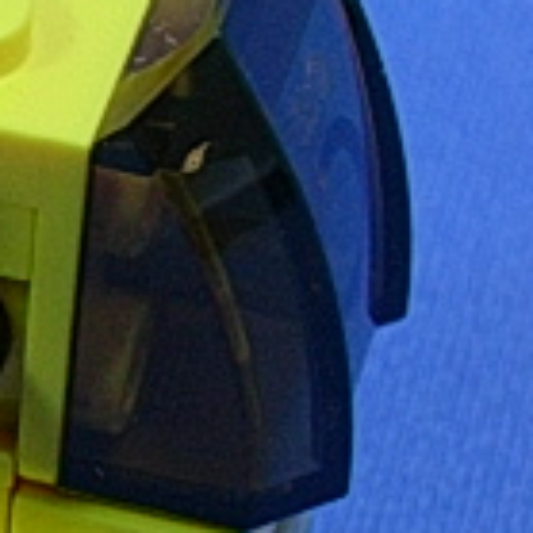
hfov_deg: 5.6
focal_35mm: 305
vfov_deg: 5.7
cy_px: 265
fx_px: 5313
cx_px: -633
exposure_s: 1/22.6
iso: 70
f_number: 3.8
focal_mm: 11.3
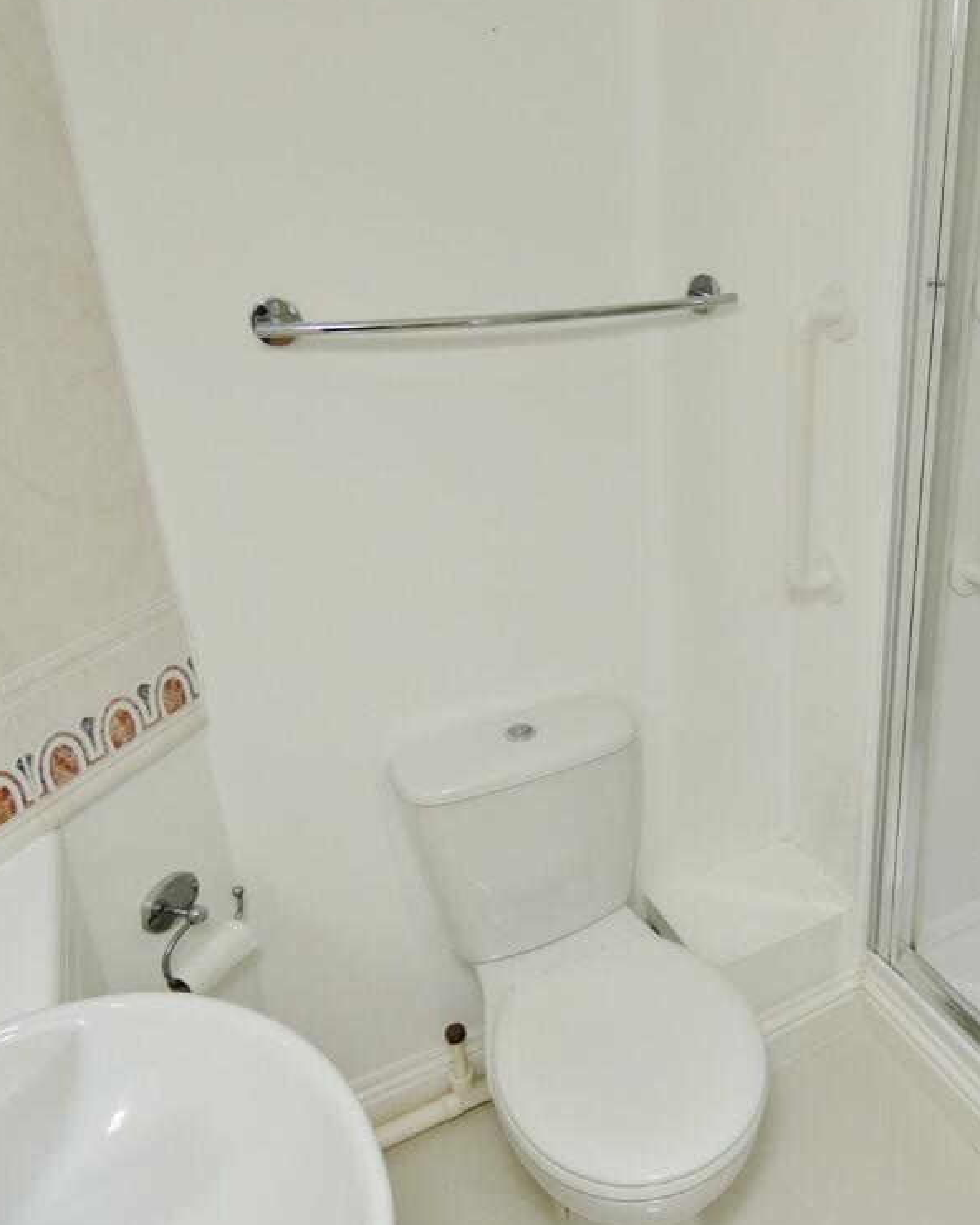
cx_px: 773
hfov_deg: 50.2
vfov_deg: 64.1
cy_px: 611
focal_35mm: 27
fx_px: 979
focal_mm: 3.6
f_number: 2.8
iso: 80
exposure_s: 1/40
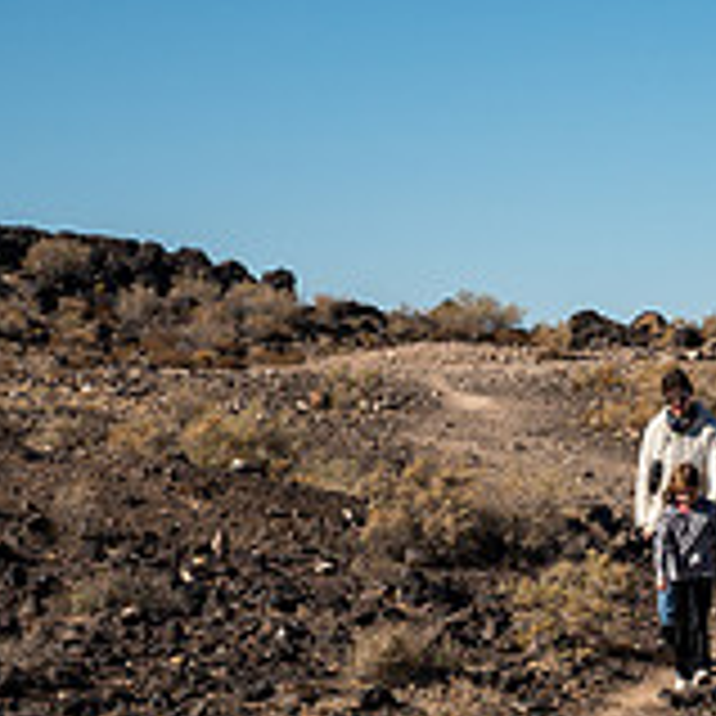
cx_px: 784
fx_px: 4704
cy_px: 450
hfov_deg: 8.6
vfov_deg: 8.7
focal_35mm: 201
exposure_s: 1/5000
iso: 200
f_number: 4
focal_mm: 64
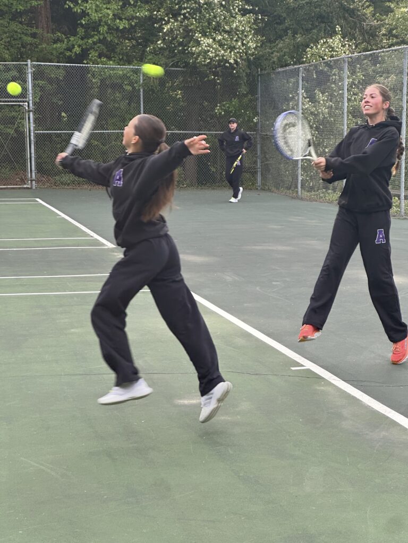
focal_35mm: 77
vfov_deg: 25.3
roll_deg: +0.7
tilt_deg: -6.5
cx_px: 204
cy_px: 272
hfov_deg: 19.1
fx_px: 1210
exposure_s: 1/99
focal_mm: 9
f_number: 2.8
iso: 40
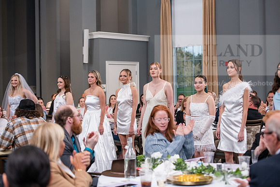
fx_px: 545
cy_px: 94
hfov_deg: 28.8
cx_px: 140
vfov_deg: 19.5
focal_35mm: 70
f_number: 3.5
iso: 1600
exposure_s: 1/250
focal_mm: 70
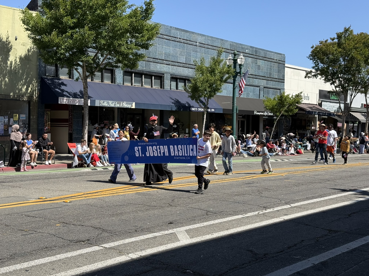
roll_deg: +0.0
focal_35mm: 48
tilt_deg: -0.2
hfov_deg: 39.7
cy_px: 138
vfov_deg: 30.3
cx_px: 184
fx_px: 512
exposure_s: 1/3226
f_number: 1.78
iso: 64
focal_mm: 6.76
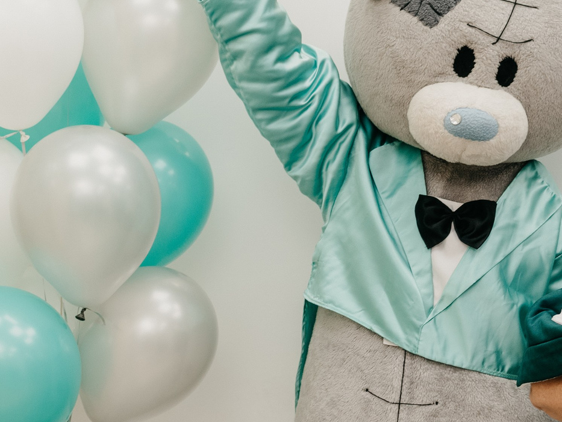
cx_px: 669
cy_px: 212
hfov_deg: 19.0
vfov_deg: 15.1
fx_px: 1591
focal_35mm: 98
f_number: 4
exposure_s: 1/160
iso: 400
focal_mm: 35
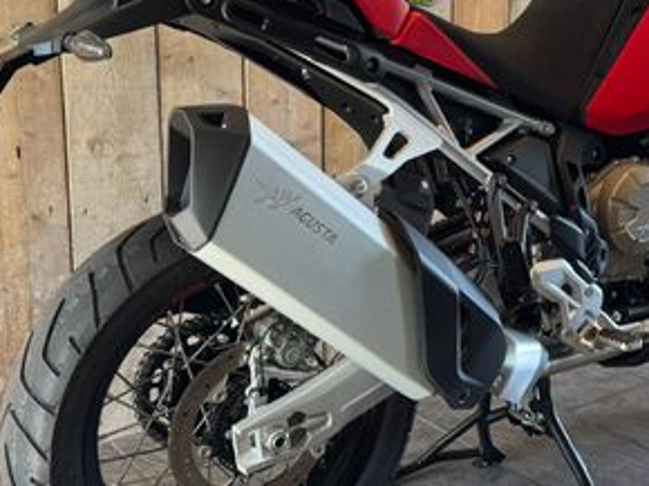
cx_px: 490
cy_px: 163
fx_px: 993
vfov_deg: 27.3
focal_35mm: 53
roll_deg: -1.1
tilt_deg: -10.1
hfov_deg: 35.4
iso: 200
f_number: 1.78
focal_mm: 6.76
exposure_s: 1/100
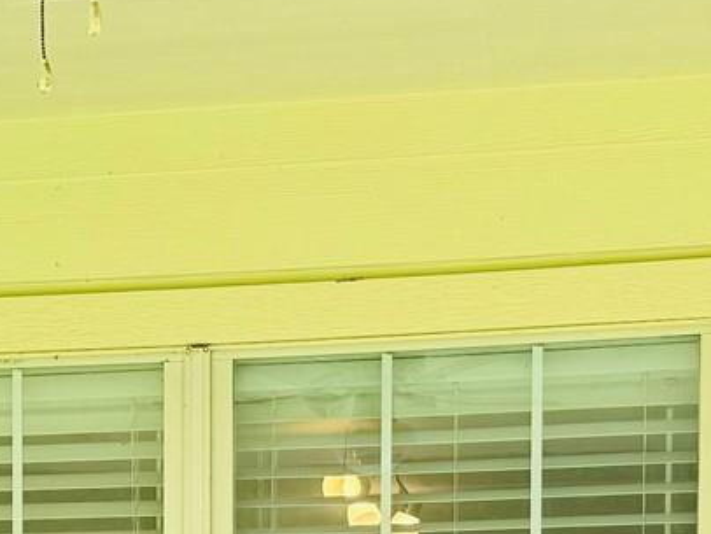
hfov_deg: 16.2
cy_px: 956
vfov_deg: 11.4
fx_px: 2487
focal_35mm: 121
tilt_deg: -0.5
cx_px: 156
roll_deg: -0.4
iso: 80
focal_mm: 6.76
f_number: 1.78
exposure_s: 1/331
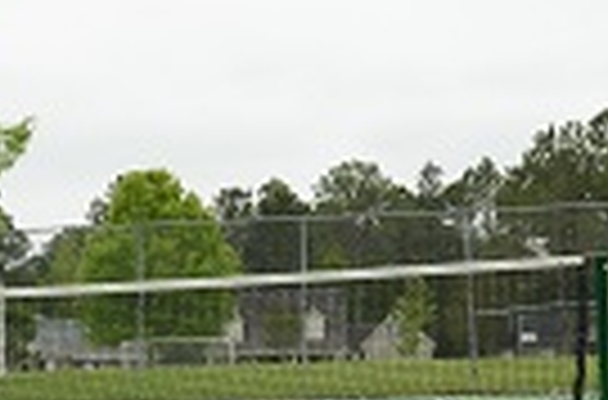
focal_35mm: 107
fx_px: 1801
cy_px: 404
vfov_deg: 12.5
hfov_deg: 19.0
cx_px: 135
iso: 200
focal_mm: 24
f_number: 6.3
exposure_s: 1/125
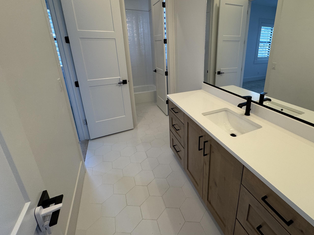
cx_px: 187
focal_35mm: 17
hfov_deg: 90.0
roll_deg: -0.2
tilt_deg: -16.5
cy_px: 93
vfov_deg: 73.9
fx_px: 154
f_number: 2.2
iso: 125
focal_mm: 2.22
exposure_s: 1/120
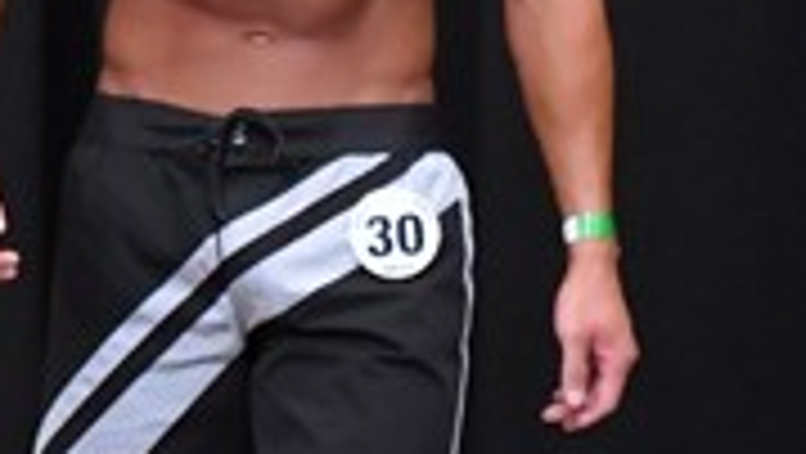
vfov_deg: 1.1
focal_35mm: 1086
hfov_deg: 2.0
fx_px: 23227
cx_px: 160
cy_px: 328
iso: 8000
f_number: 5.6
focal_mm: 160
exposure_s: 1/400
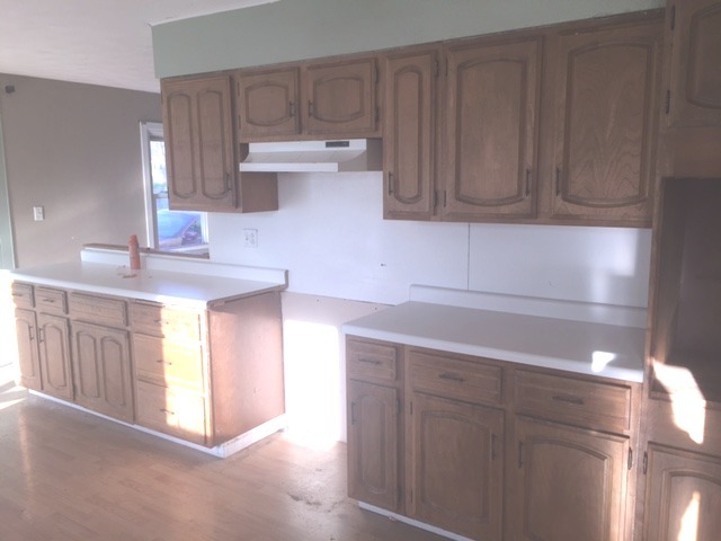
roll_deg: -1.0
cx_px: 360
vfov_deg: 48.2
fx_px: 604
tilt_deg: -8.3
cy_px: 270
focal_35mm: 29
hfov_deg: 61.7
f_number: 2.2
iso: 32
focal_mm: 4.15
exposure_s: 1/120
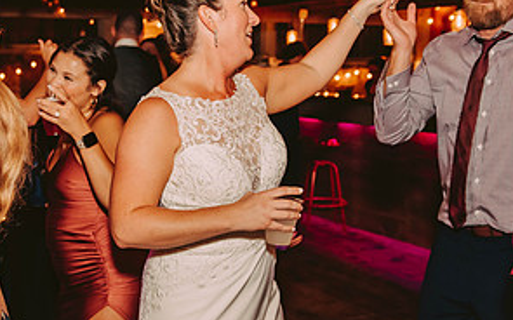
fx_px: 852
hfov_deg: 33.5
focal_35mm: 61
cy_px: 149
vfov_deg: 21.3
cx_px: 238
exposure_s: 1/160
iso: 1000
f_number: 2.8
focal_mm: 28
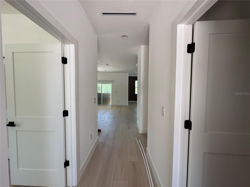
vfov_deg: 85.7
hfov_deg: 102.1
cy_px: 94
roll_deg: -1.2
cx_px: 125
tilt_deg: -4.4
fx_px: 101
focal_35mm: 14
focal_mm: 2.22
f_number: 2.2
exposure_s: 1/99
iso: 64
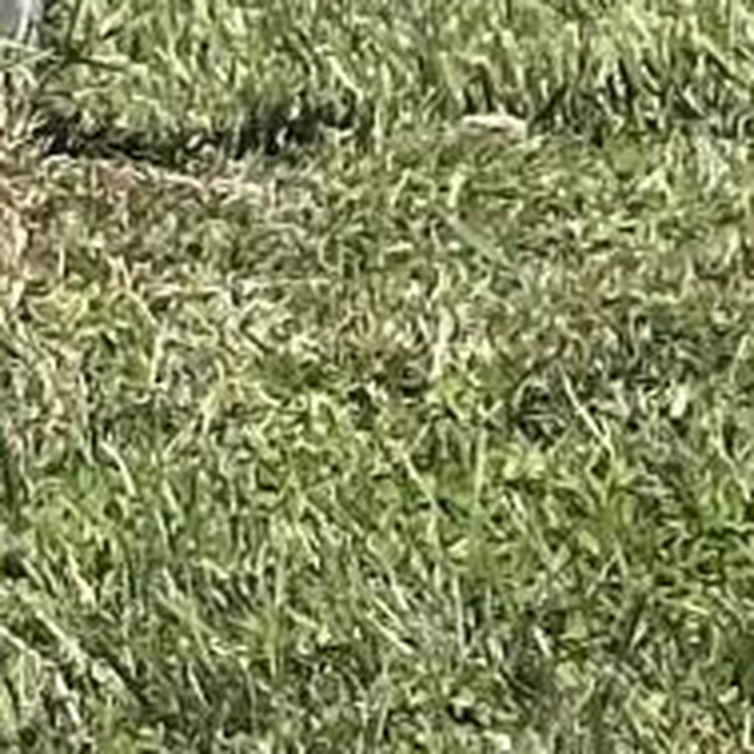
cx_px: 1596
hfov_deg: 3.9
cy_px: -1608
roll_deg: -0.1
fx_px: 11065
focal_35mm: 449
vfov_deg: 3.8
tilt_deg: -4.9
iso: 64
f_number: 1.78
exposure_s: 1/3597
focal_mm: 6.86
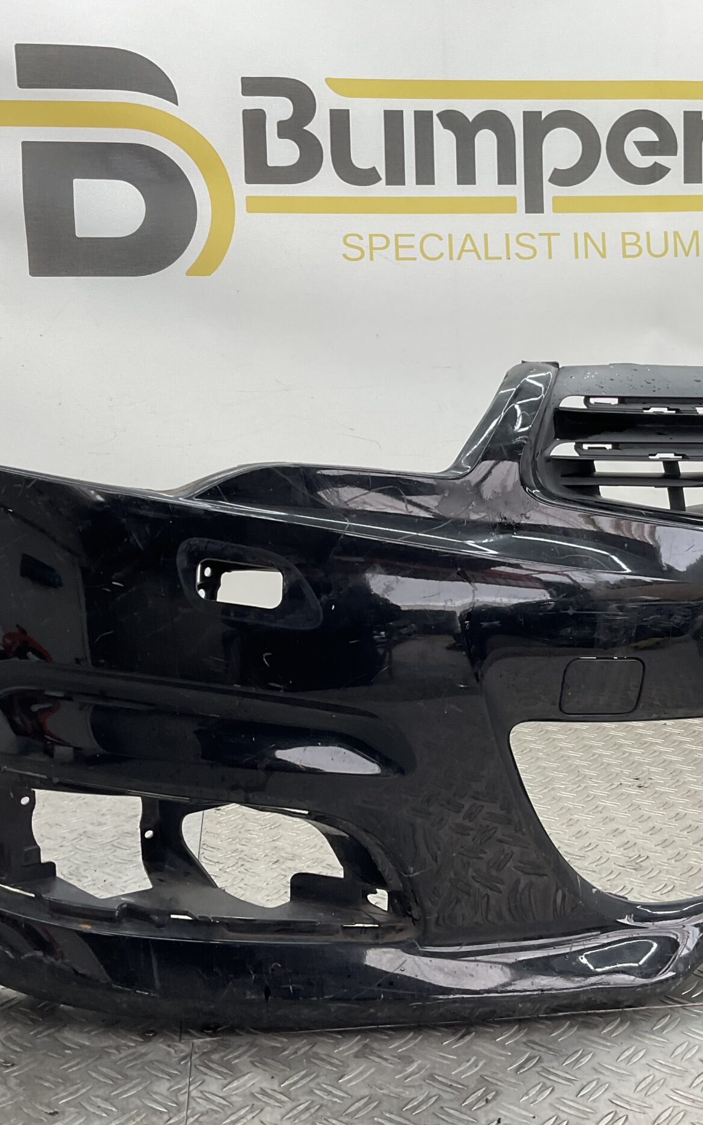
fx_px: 1288
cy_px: 564
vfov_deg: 47.2
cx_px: 414
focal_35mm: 42
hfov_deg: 30.5
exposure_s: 1/120
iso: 25
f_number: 1.8
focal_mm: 3
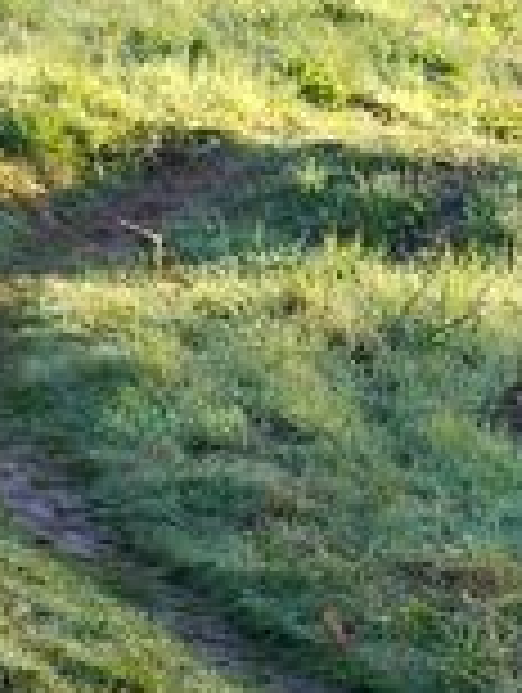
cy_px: 612
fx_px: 14878
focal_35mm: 742
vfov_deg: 2.7
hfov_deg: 2.0
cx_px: 1352
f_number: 5
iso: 80
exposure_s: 1/40
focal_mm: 22.6
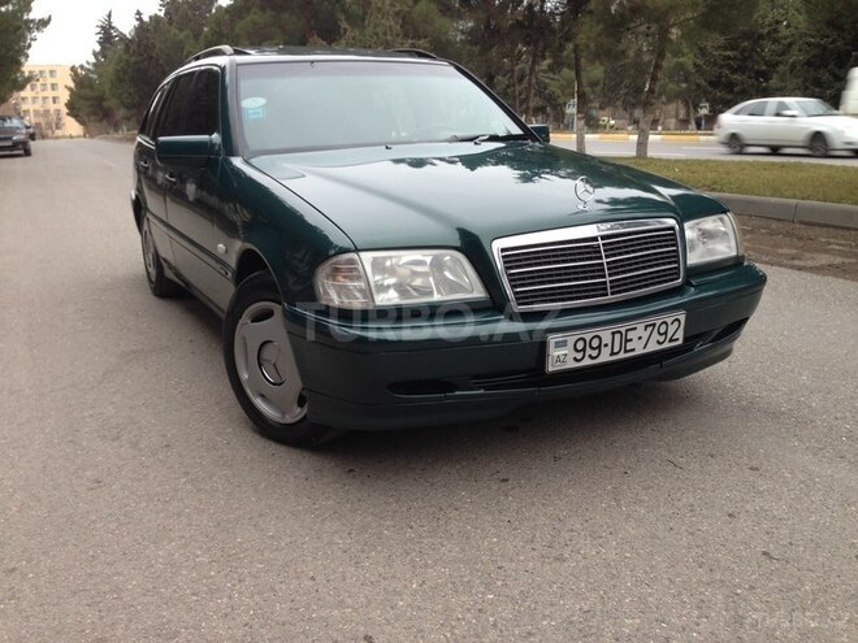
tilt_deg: -13.2
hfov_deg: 55.4
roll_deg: -0.2
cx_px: 429
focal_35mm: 33
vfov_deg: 42.9
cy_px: 322
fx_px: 818
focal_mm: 4.12
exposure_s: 1/60
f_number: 2.4
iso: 50
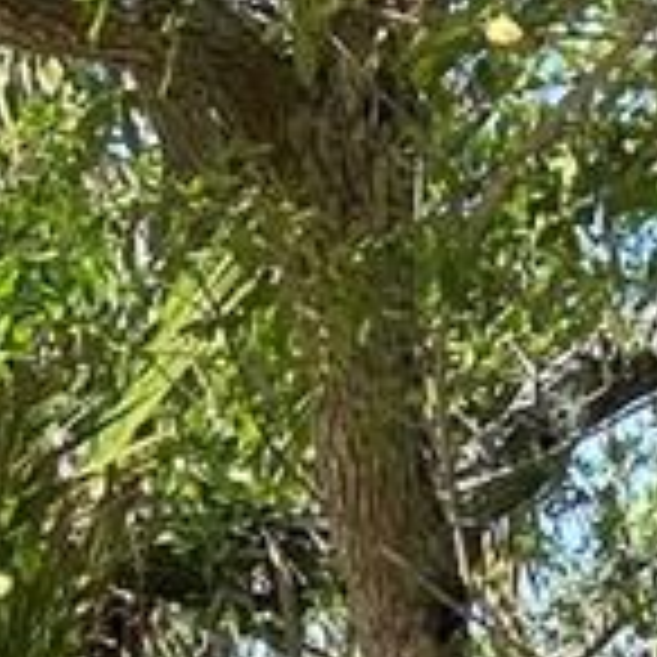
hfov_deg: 8.7
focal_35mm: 189
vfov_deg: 7.0
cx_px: -724
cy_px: 2624
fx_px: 4058
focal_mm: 4.25
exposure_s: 1/1484
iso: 32
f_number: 1.8
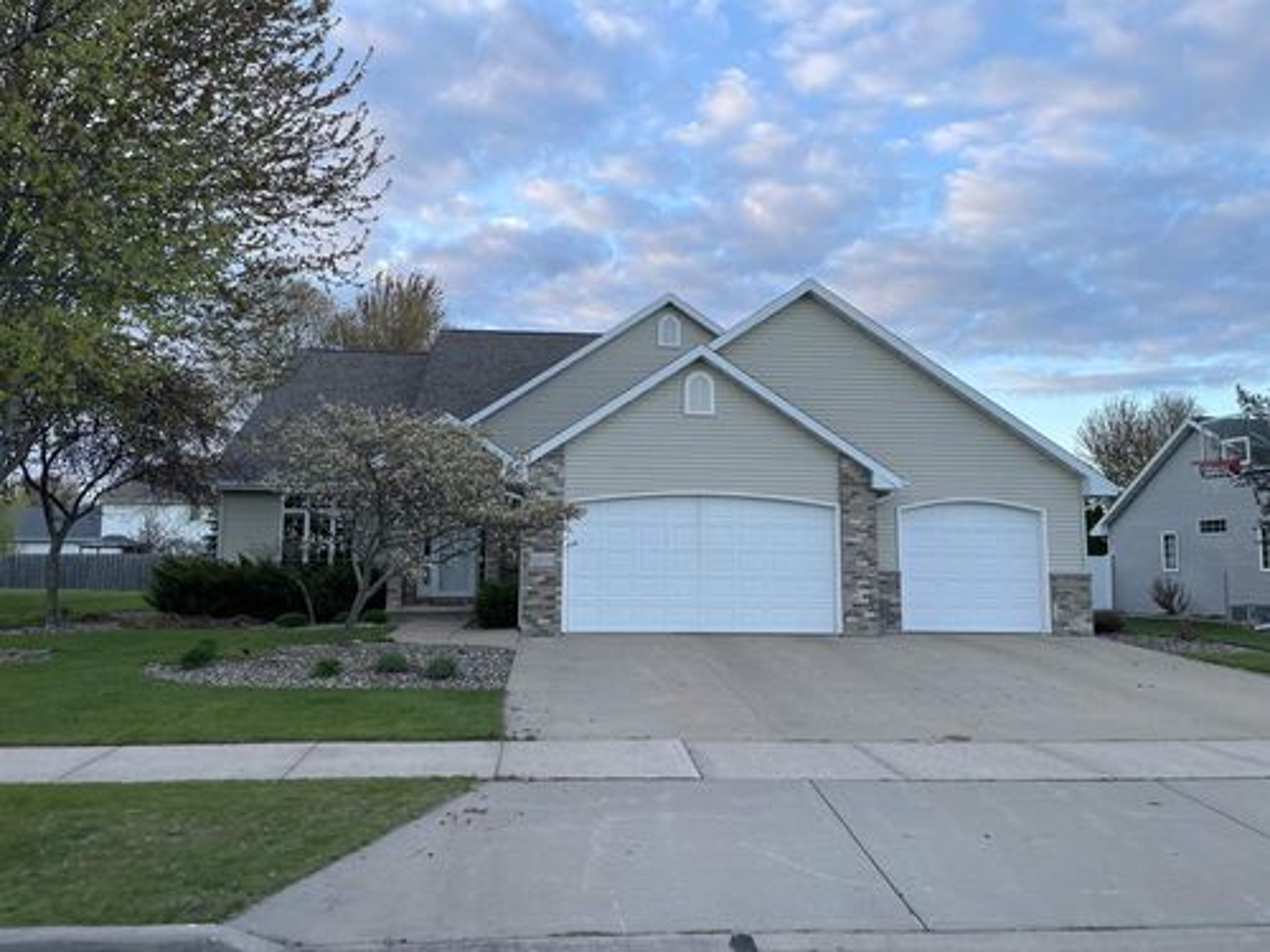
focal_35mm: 26
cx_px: 635
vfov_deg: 53.1
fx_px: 954
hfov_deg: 67.3
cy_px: 476
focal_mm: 4.2
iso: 32
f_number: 1.6
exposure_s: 1/249
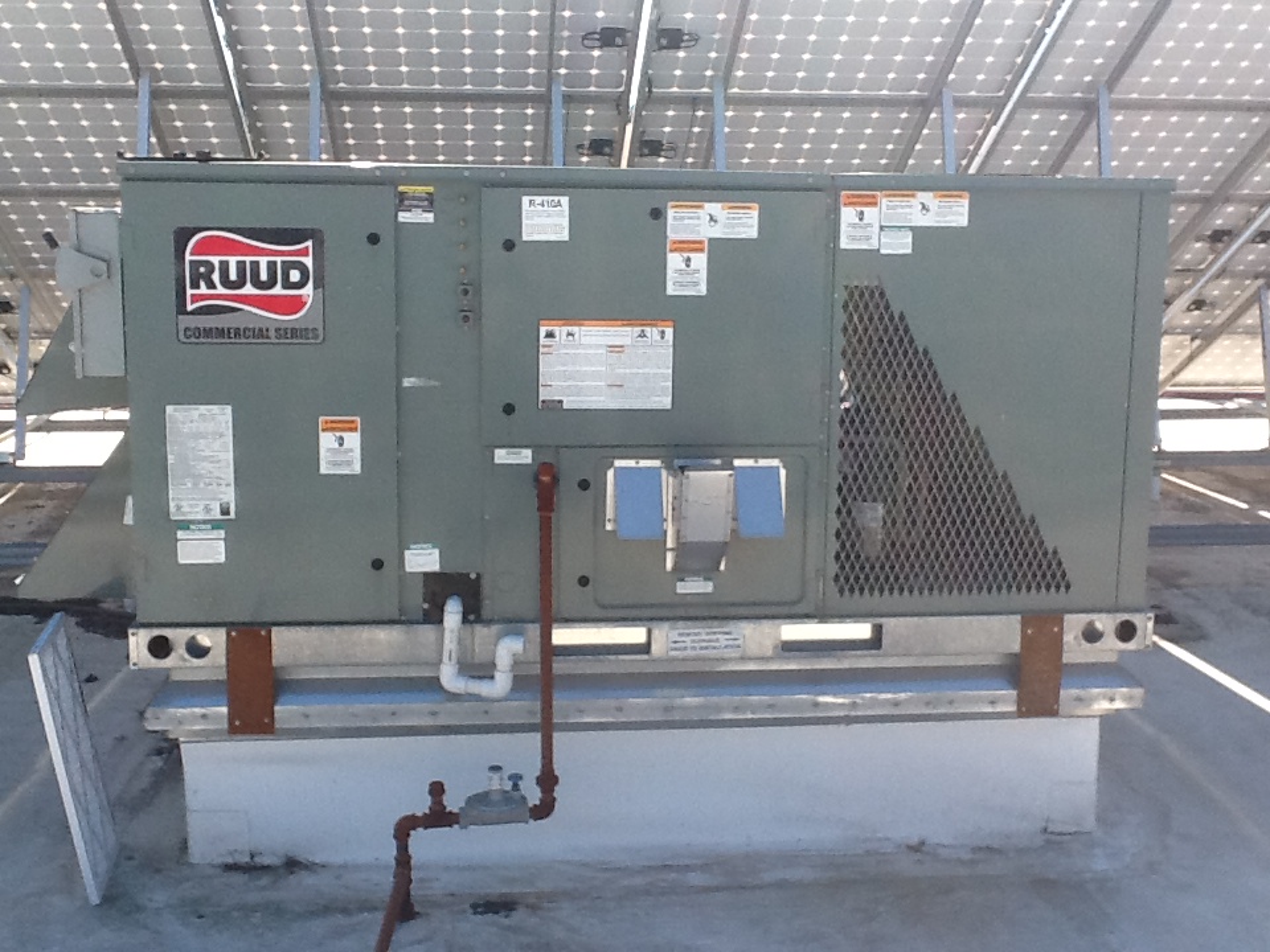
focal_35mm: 32
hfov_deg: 56.8
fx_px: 1174
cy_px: 476
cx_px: 635
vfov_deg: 44.2
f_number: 2.4
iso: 80
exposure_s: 1/685
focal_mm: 2.03
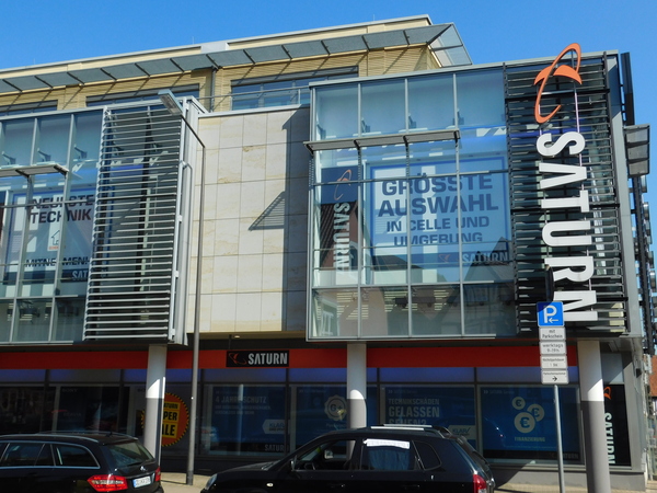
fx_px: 683
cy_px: 246
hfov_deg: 51.4
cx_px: 328
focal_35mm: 36
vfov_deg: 39.7
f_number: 3.5
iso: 125
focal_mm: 6.3
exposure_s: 1/1250
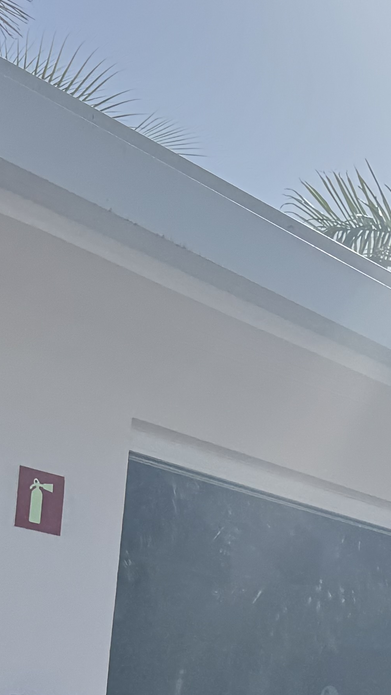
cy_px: 656
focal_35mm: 84
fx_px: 1548
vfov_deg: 24.4
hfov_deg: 14.2
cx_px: 359
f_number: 1.78
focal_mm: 6.76
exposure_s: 1/5814
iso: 80
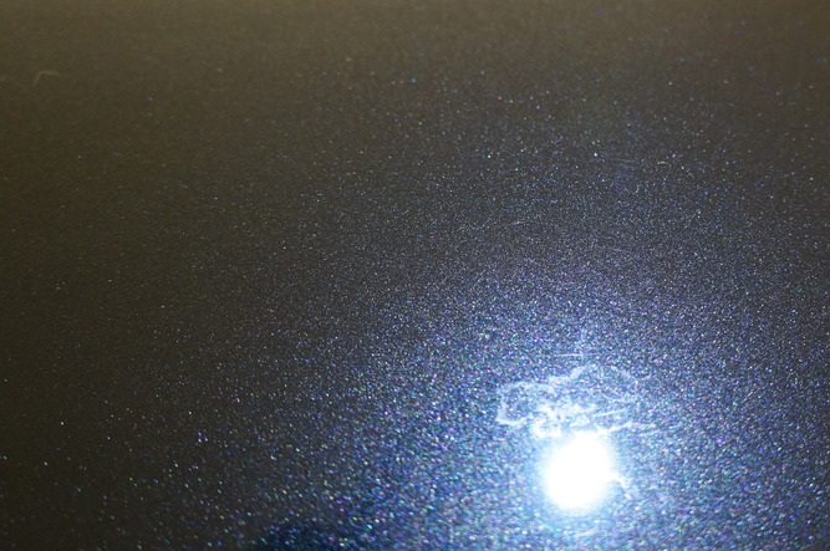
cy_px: 274
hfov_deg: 43.7
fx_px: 1008
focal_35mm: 44
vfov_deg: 30.6
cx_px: 596
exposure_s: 1/60
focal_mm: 19
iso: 1000
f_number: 4
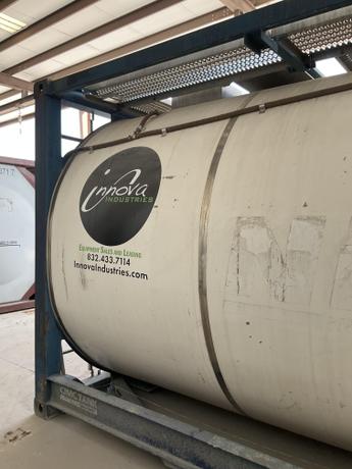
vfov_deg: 61.7
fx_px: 393
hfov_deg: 48.2
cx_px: 176
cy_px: 234
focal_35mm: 29
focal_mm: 3
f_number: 1.8
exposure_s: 1/122
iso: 32
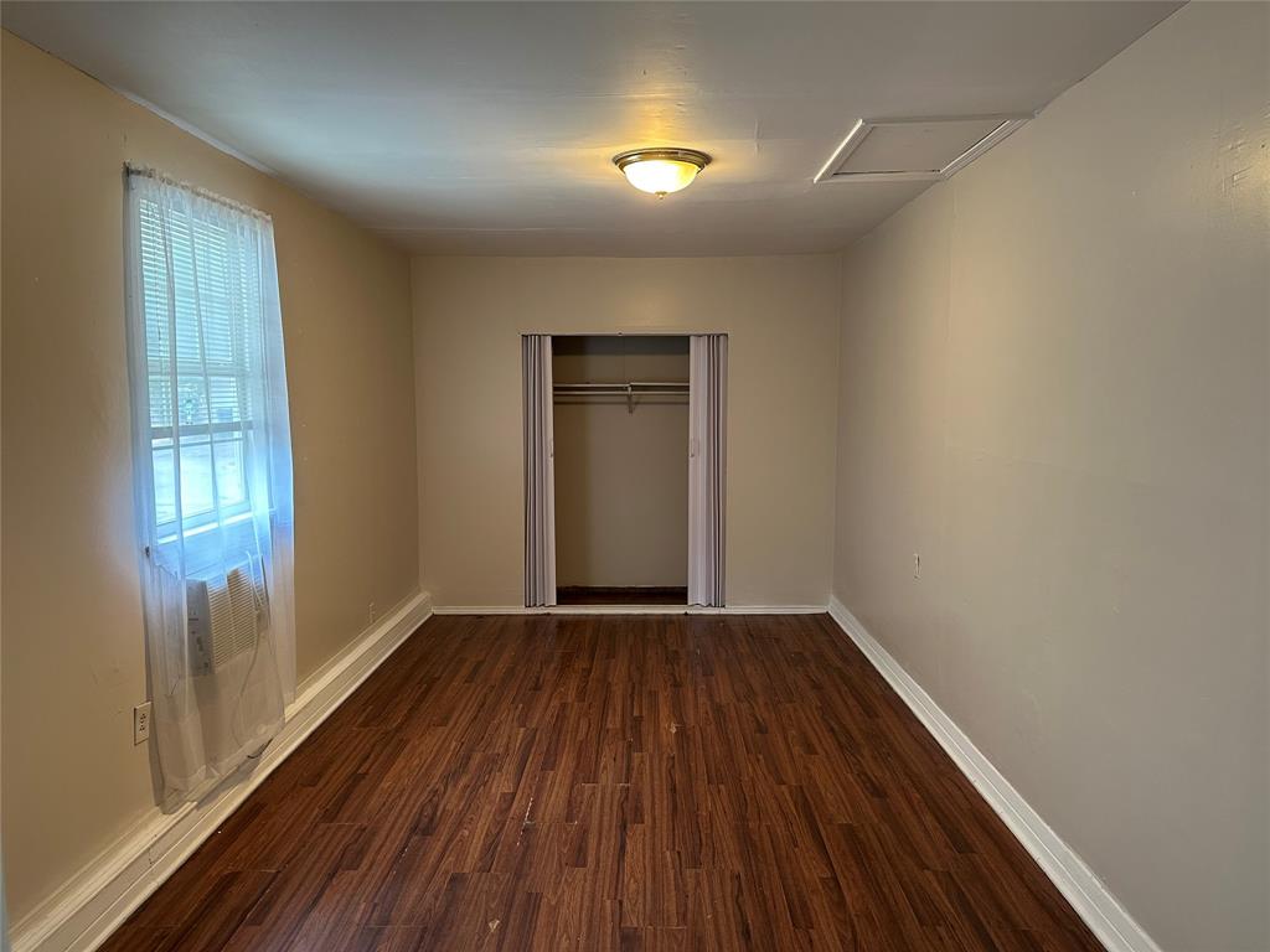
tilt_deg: -4.9
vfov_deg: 56.8
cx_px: 635
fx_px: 881
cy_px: 476
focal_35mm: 24
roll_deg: -0.5
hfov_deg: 71.6
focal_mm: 6.86
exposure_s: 1/60
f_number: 1.78
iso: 320
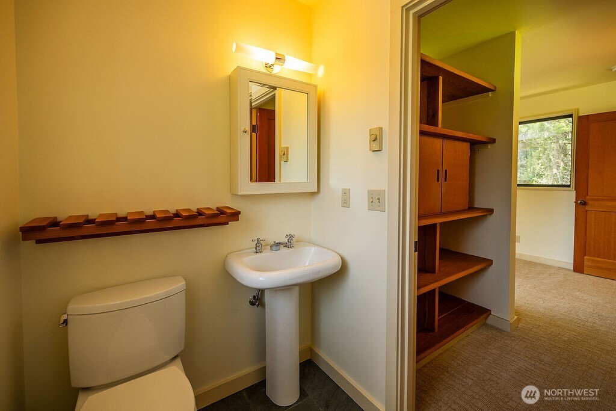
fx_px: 240
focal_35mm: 14
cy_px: 206
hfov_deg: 104.2
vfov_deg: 81.2
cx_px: 308
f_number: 4
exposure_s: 1/80
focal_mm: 14
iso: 200
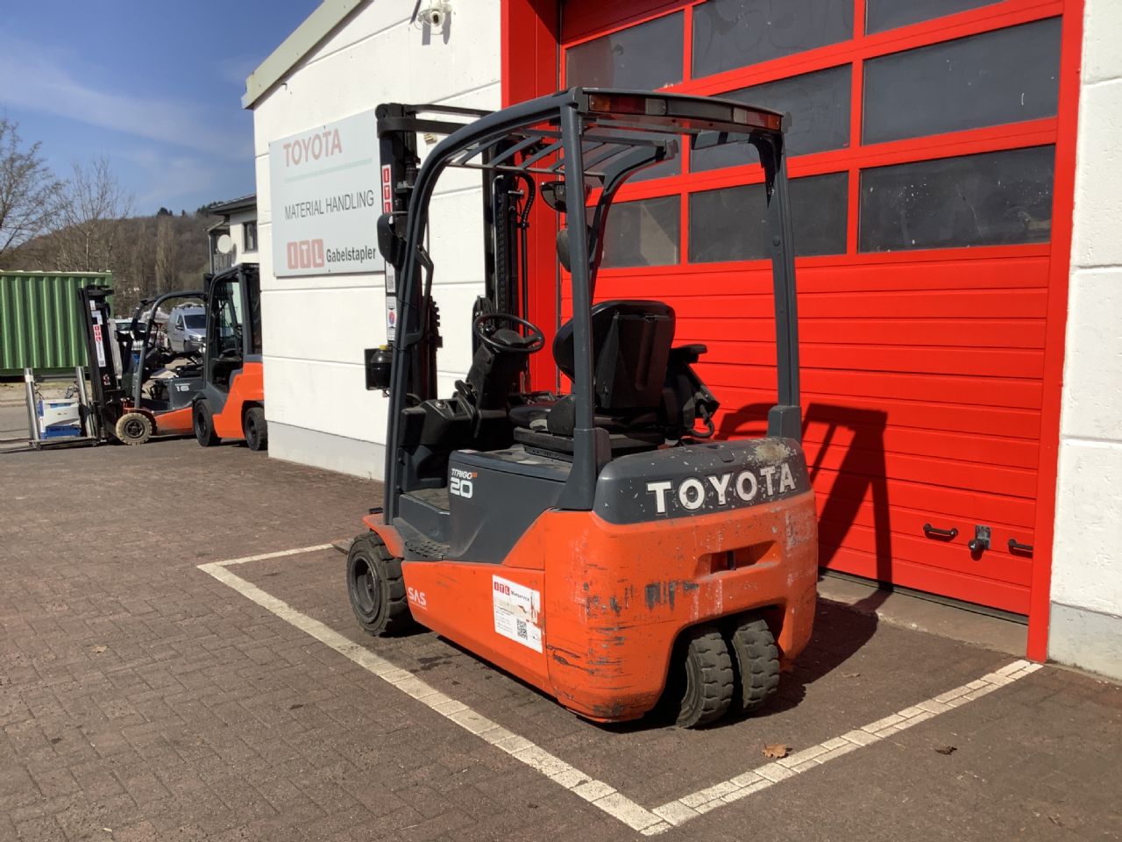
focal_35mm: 31
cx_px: 561
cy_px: 421
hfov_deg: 58.4
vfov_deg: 45.4
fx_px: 1005
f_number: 2.4
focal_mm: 3.3
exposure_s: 1/1698
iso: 25
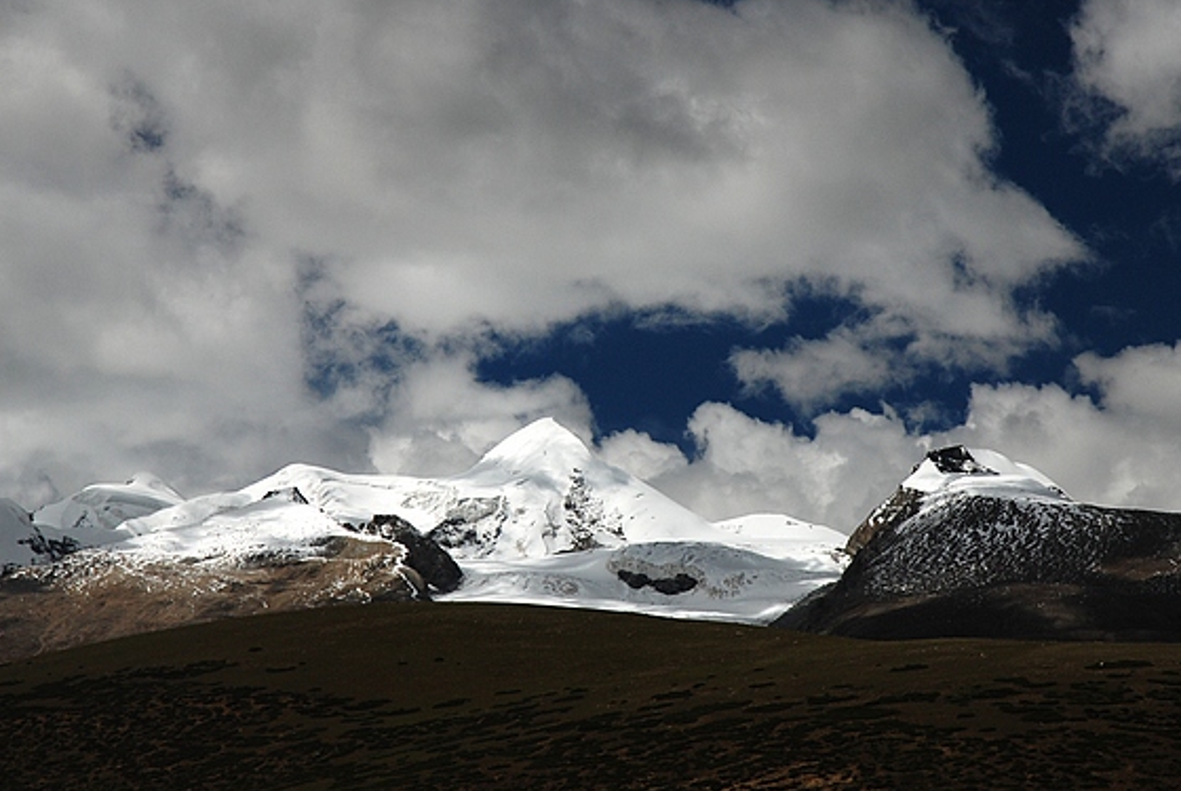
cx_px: 586
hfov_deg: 13.7
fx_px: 4927
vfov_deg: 9.2
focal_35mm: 150
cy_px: 356
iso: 200
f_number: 8
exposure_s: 1/800
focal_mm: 70
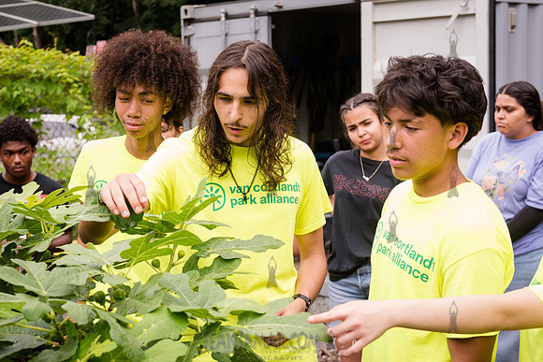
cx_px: 199
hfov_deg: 28.8
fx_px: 1052
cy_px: 175
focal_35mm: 70
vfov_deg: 19.5
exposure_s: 1/500
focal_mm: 55
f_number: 4.5
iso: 640
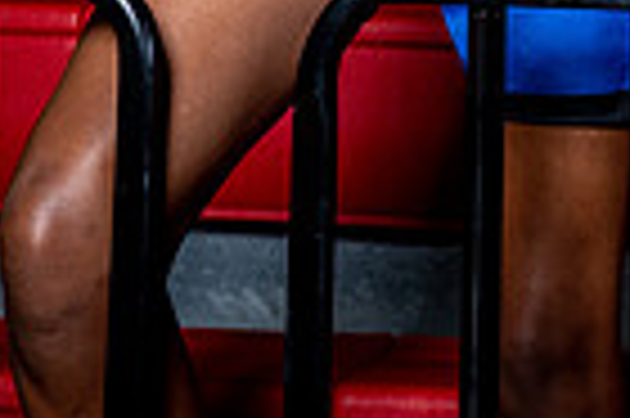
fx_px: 2762
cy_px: -584
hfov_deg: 12.9
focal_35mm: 158
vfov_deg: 8.0
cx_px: 526
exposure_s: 1/250
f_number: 6.3
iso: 320
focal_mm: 49
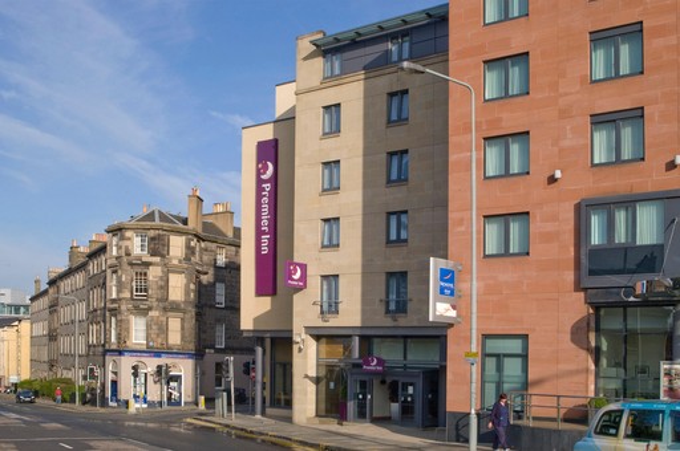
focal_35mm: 42
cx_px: 340
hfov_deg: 46.5
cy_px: 226
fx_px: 792
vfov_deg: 31.8
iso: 200
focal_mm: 28
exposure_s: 1/125
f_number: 13
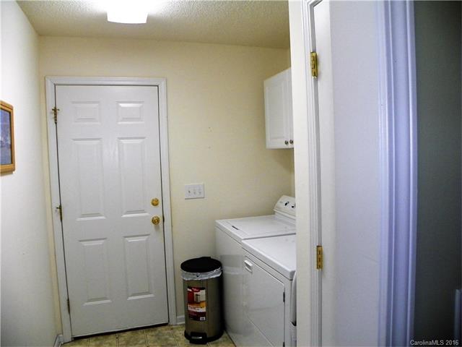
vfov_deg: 53.1
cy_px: 174
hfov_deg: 67.3
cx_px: 231
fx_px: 347
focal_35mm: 26
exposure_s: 1/125
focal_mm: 4.6
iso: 200
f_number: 2.8
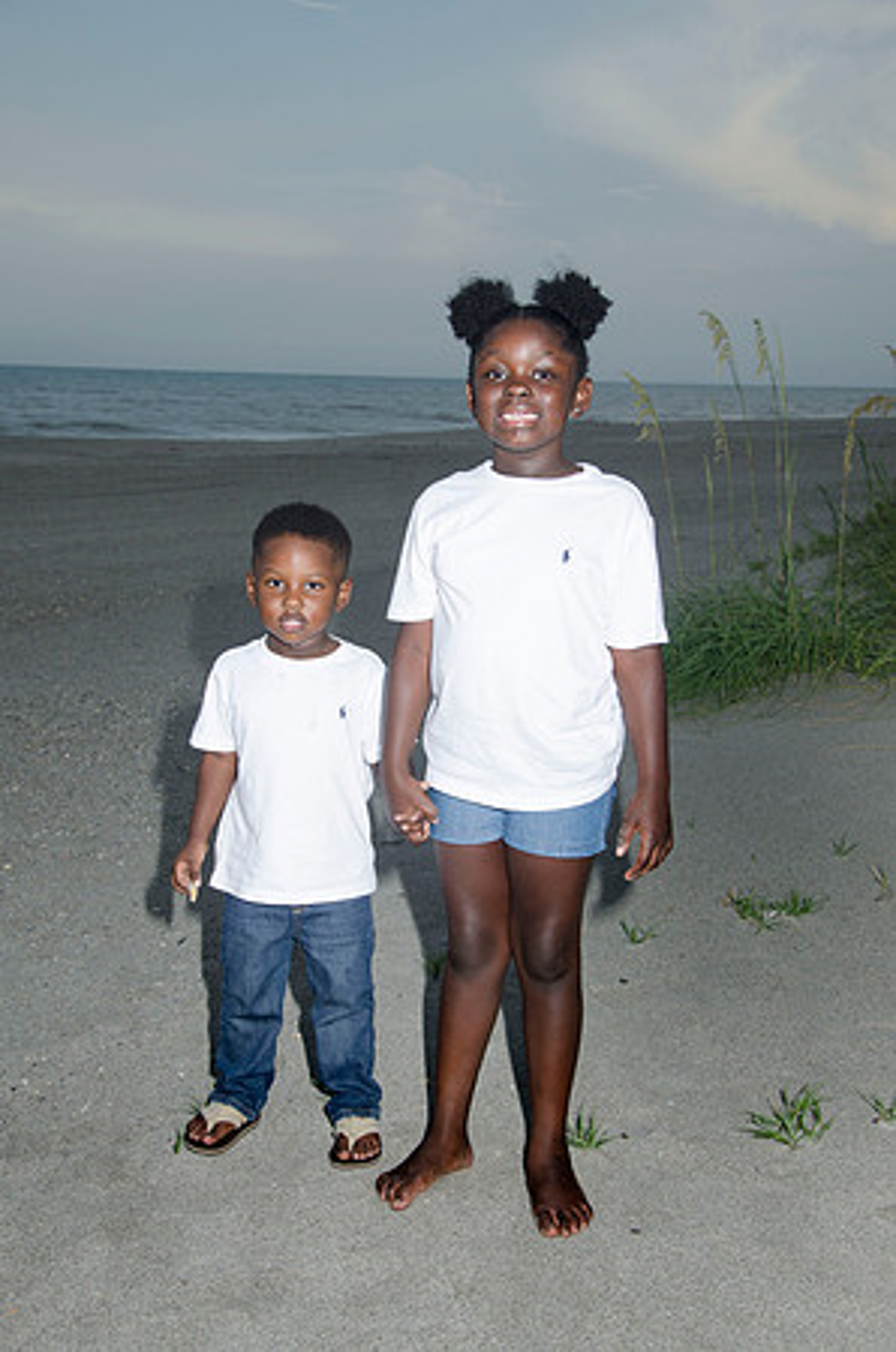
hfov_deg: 27.9
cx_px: 448
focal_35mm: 48
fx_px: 1800
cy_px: 676
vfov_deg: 41.2
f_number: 5.6
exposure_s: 1/250
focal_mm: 32
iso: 100
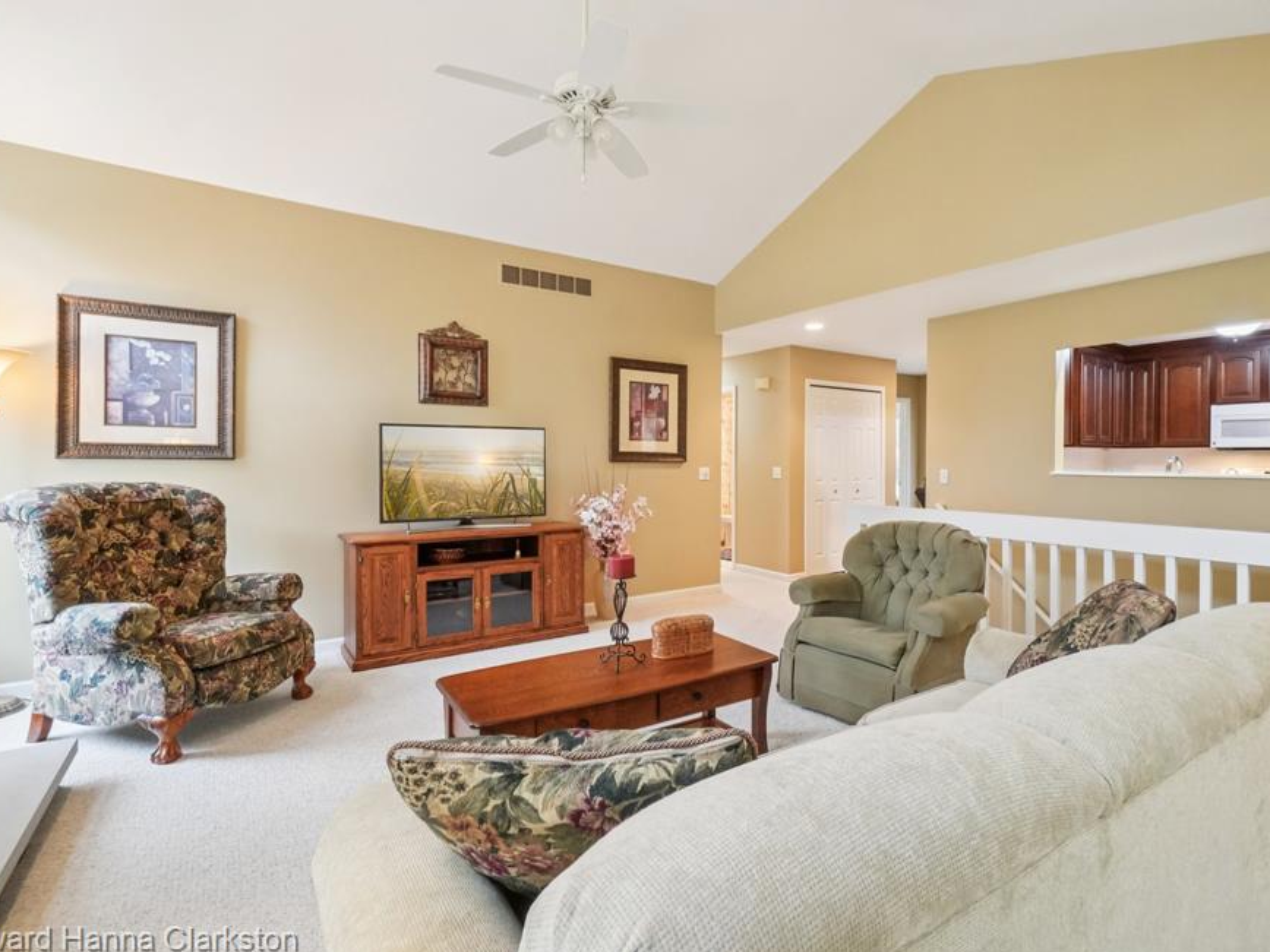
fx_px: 624
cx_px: 685
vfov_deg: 74.7
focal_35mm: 17
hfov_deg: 90.8
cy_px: 464
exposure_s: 1/30
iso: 2000
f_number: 8
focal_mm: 10
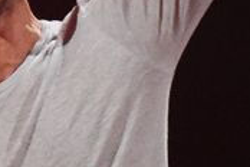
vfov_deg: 0.4
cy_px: 148
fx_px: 25498
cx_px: 42
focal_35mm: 3672
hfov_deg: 0.6
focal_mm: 500
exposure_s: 1/500
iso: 6400
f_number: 4
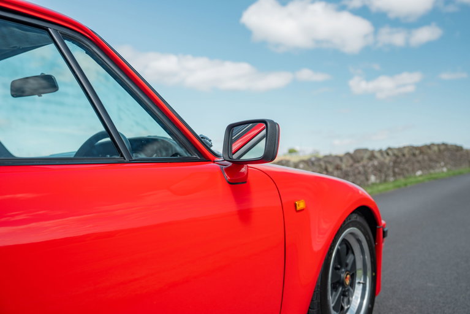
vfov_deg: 42.4
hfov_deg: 60.3
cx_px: 235
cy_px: 157
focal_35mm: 31
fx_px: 405
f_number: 2.8
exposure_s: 1/500
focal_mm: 31
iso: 100
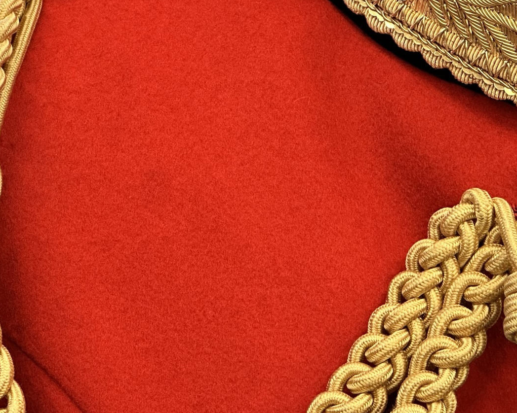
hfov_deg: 13.1
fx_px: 2250
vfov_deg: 10.5
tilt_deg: -22.8
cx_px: 212
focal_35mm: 147
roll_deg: +2.3
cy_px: 212
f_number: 2.8
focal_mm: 9
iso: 320
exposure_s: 1/55
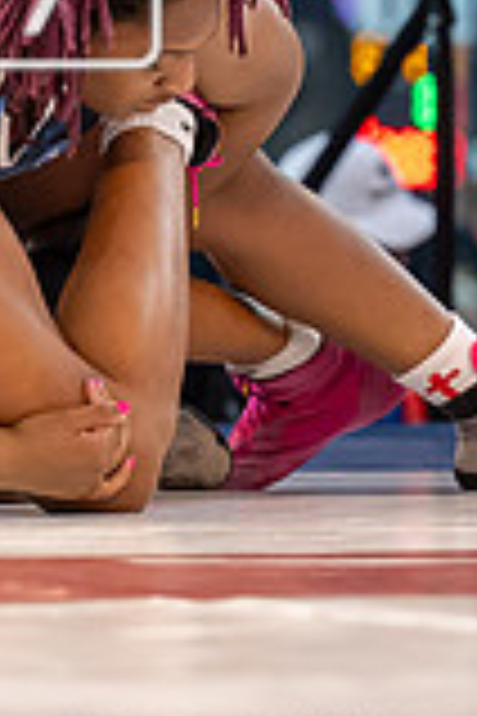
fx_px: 12103
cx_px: -169
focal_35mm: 609
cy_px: 507
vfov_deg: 3.4
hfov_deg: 2.3
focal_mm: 102
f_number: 2.8
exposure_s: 1/800
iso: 1400
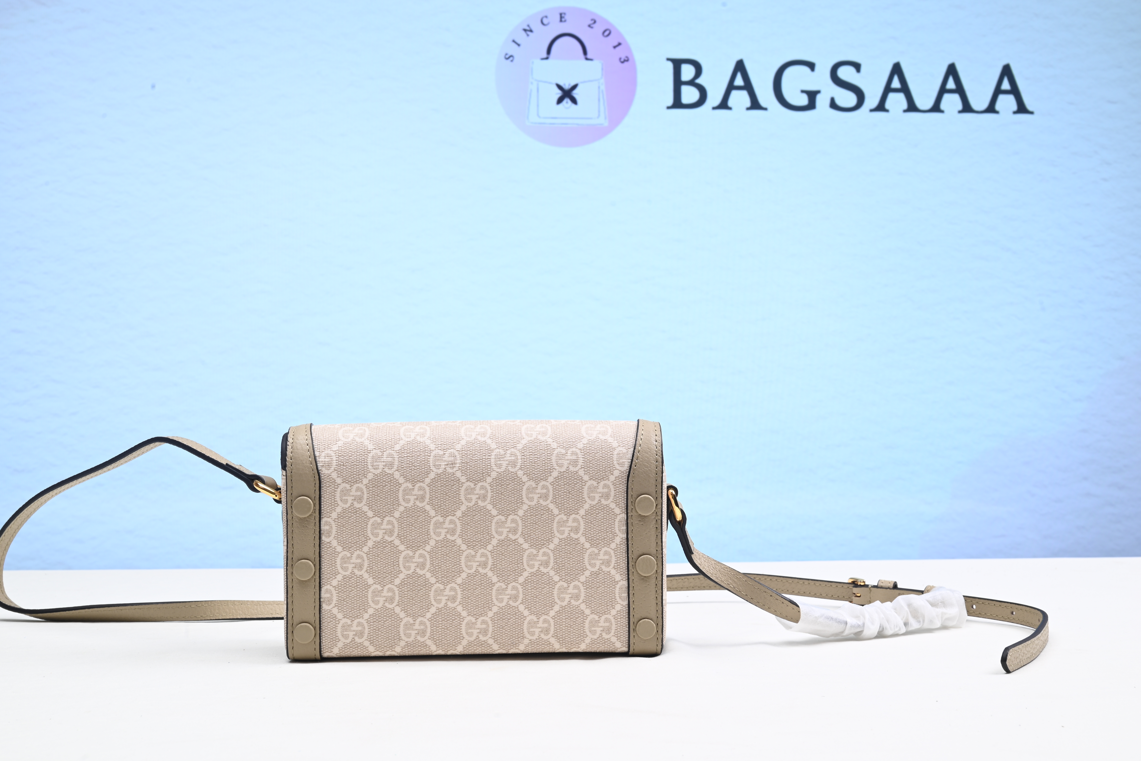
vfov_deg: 32.7
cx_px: 570
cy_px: 380
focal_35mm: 41
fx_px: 1300
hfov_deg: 47.4
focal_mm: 41
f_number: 16
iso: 100
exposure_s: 1/2
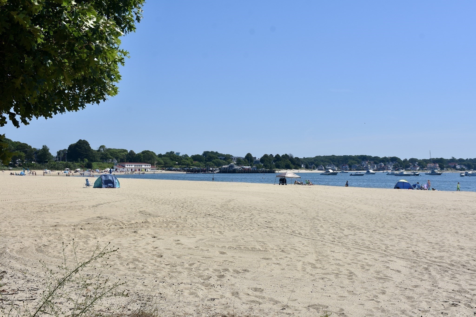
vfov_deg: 28.1
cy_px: 158
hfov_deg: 41.1
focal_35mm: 48
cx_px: 238
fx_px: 635
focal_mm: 32
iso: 140
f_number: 8
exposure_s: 1/500
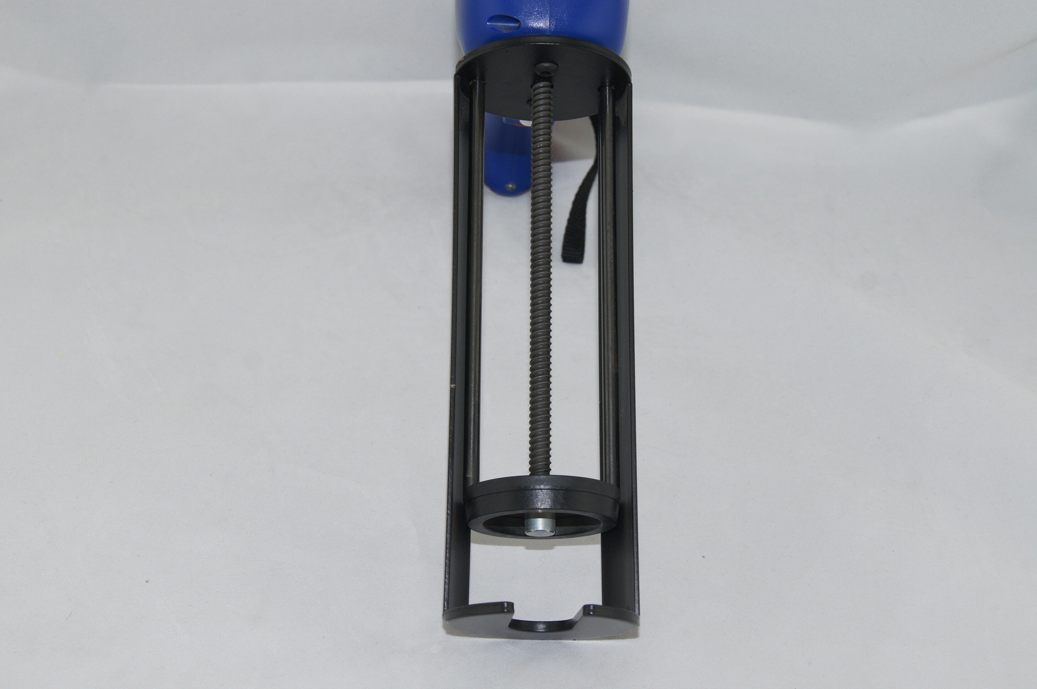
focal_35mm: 60
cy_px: 344
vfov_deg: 22.6
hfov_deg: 33.4
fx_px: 1726
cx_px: 518
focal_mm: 40
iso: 200
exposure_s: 1/160
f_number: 8
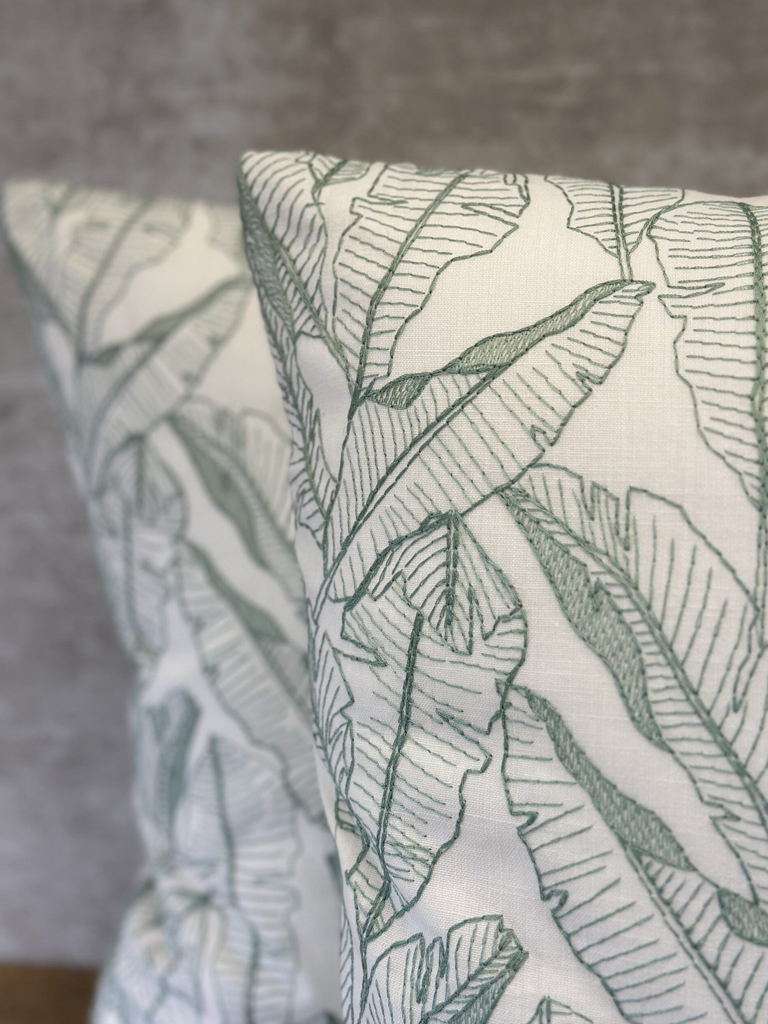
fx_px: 1450
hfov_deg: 29.7
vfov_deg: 38.9
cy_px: 503
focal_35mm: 49
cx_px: 384
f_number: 1.78
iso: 80
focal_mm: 6.86
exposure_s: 1/264
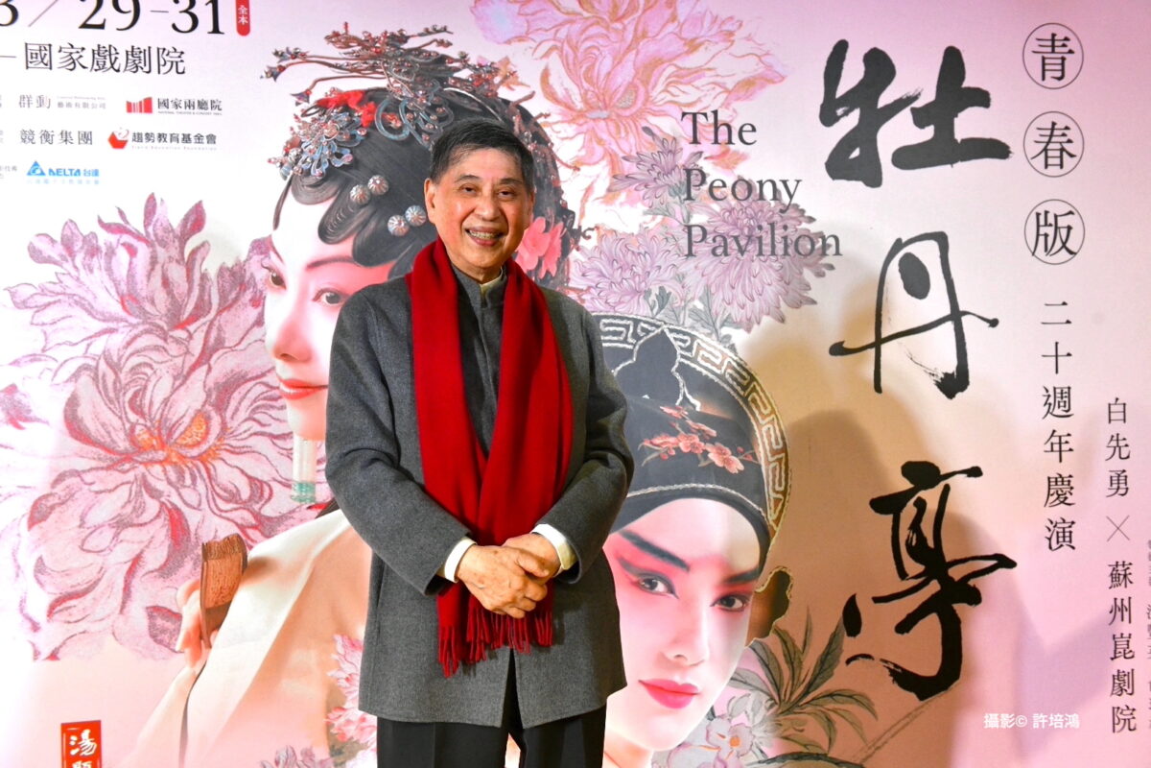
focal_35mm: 38
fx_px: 1215
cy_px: 384
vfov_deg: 35.1
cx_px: 576
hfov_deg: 50.7
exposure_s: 1/100
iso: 2000
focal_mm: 38
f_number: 5
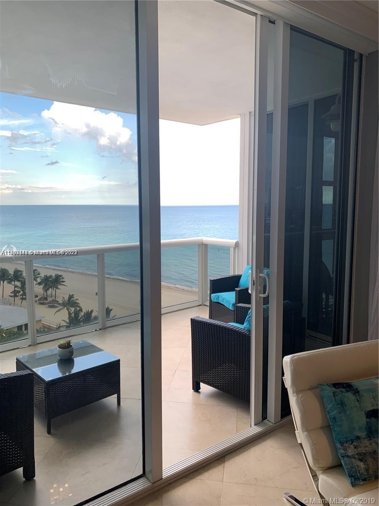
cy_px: 253
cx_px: 190
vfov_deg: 67.3
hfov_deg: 53.1
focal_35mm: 26
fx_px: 380
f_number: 1.8
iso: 25
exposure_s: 1/127
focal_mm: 4.25
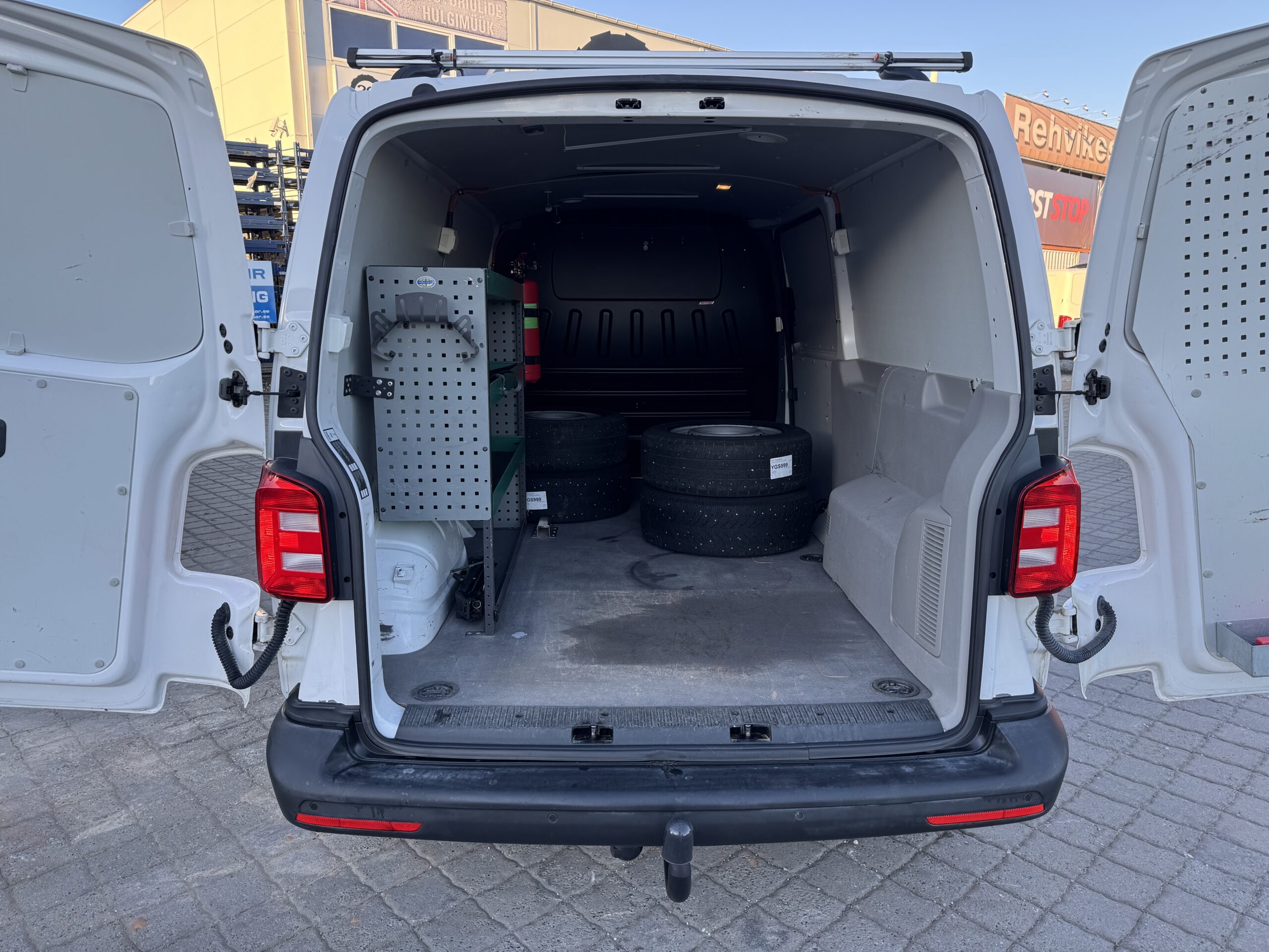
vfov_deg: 56.8
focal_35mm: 24
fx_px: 880
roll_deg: +0.8
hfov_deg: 71.6
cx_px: 634
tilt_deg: -11.2
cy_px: 476
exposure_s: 1/387
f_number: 1.78
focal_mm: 6.76
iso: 80
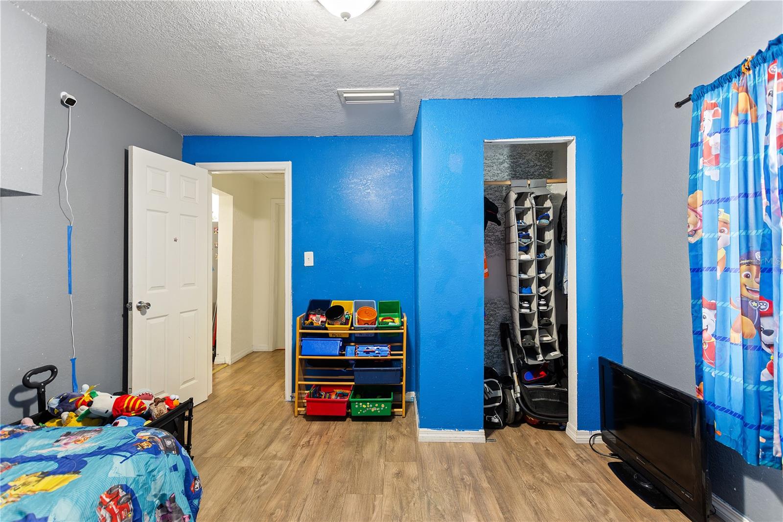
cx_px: 392
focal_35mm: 15
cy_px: 261
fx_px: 326
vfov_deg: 77.3
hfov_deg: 100.4
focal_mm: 10
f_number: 4.5
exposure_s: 6
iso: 100
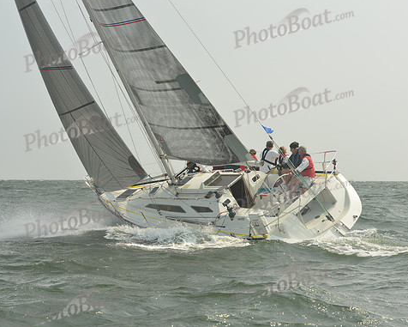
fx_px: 966
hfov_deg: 23.8
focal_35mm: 80
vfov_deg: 19.2
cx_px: 189
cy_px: 162
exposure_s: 1/1250
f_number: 8
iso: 320
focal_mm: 70
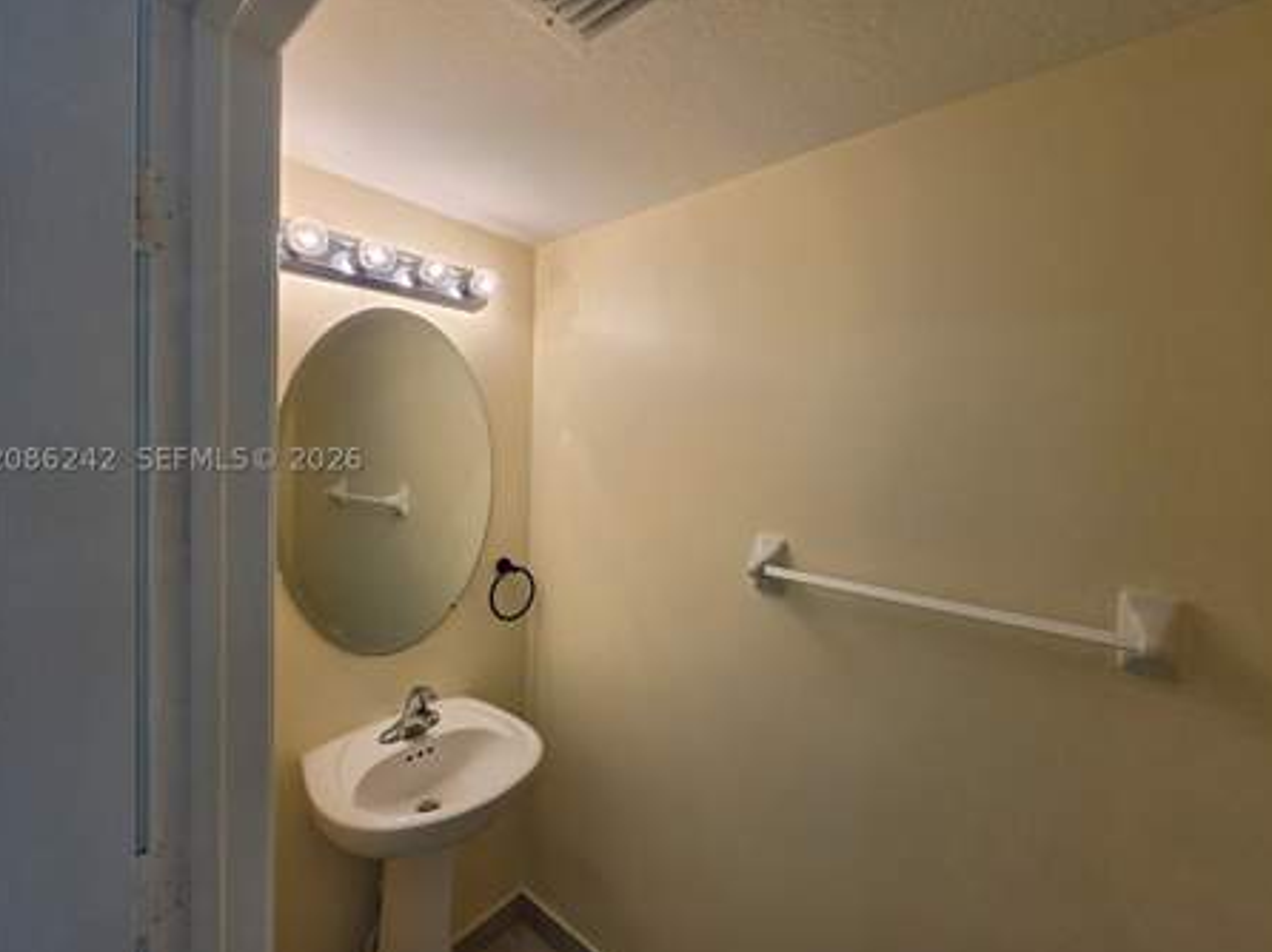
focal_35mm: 14
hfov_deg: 102.1
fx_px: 514
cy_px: 459
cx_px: 625
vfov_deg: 85.6
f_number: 1.9
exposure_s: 1/120
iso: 50
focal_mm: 2.2
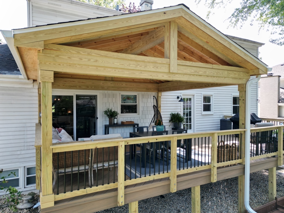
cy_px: 106
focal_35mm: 24
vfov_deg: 56.8
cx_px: 142
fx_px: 197
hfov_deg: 71.6
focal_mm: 6.72
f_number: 1.7
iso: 150
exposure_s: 1/500
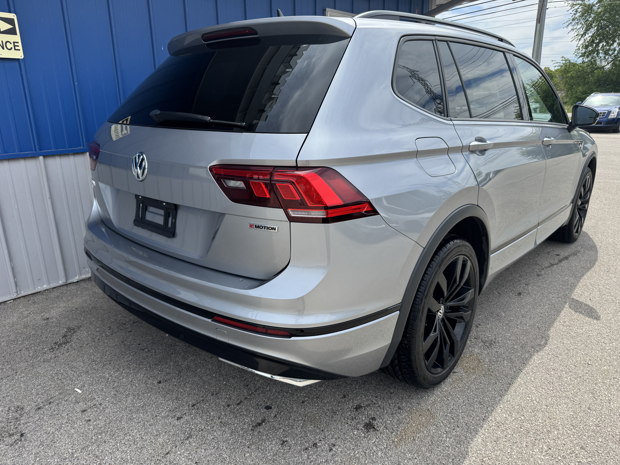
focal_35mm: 24
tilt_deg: -17.3
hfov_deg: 71.6
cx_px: 310
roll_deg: +1.7
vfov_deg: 56.8
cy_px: 232
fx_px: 430
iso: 80
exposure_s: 1/2331
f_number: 1.78
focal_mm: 6.76
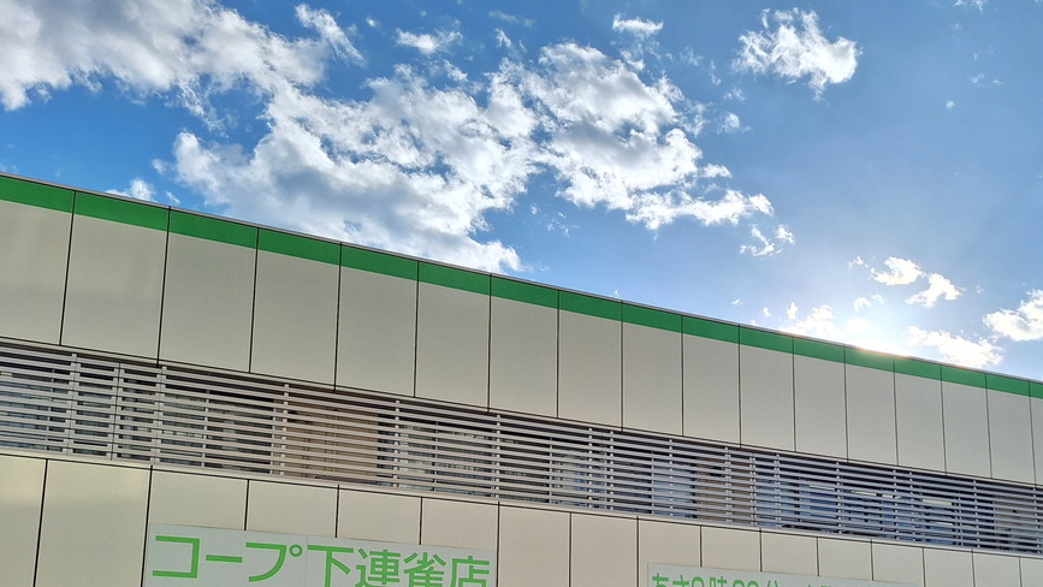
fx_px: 1023
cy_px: 547
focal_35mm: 37
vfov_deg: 30.4
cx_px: 669
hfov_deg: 53.2
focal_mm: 5.54
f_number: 1.8
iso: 40
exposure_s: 1/1490
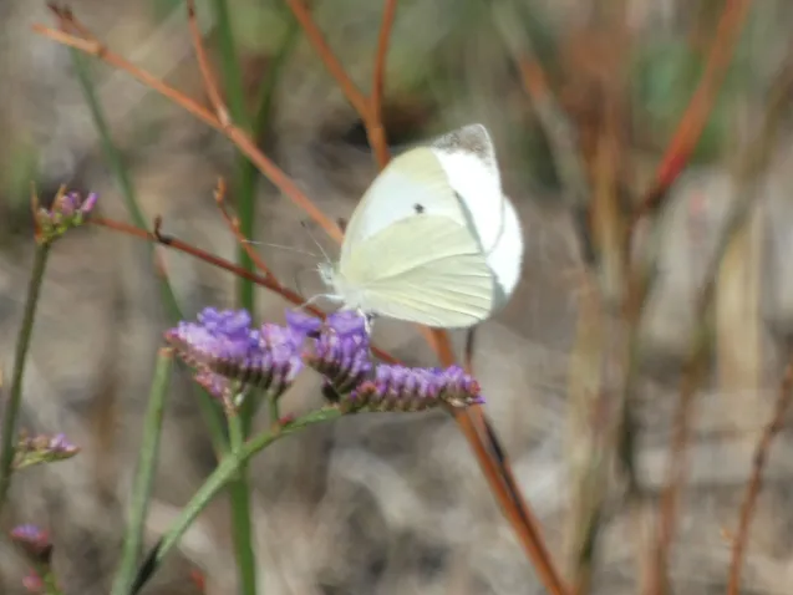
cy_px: 298
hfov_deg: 2.4
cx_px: 396
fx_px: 19041
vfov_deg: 1.8
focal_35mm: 831
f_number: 5.6
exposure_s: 1/200
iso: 80
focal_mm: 148.1
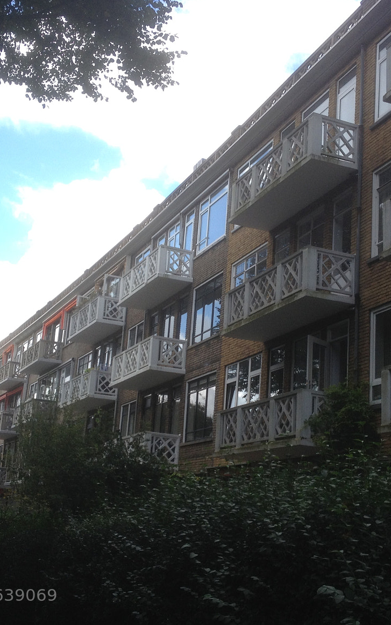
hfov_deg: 25.3
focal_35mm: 51
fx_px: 870
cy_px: 315
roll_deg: -5.3
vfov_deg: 39.6
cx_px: 205
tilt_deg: +15.2
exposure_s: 1/506
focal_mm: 4.28
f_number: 2.4
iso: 50
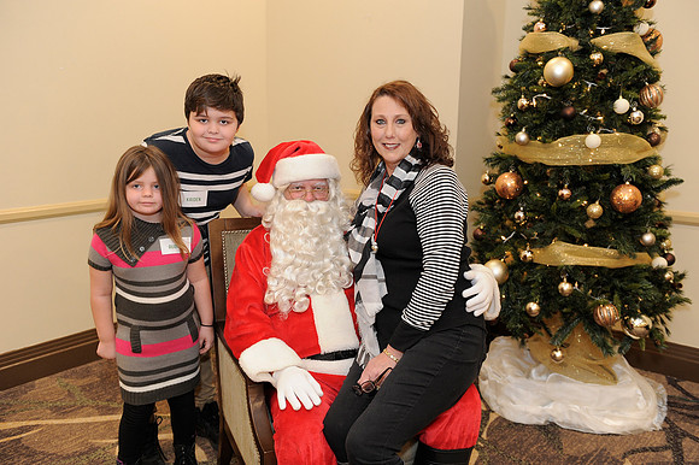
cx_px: 350
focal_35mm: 34
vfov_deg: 38.8
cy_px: 232
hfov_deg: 55.8
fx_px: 660
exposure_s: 1/100
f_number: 4
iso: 1600
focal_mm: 34
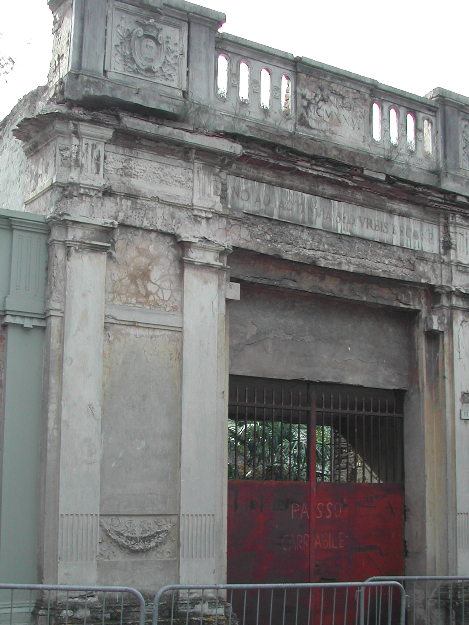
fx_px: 903
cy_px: 362
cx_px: 262
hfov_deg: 29.1
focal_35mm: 50
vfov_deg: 38.1
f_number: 2.8
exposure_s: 1/520
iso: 100
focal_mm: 8
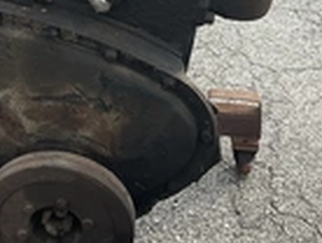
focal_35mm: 84
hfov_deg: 23.0
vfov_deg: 17.0
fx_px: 783
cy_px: -37
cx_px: 75
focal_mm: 3
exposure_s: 1/130
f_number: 1.8
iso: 16
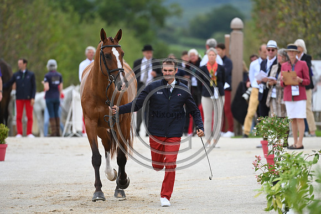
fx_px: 3567
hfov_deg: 5.2
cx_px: 160
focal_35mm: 400
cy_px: 107
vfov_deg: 3.4
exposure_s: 1/1600
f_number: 5.6
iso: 720
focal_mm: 400
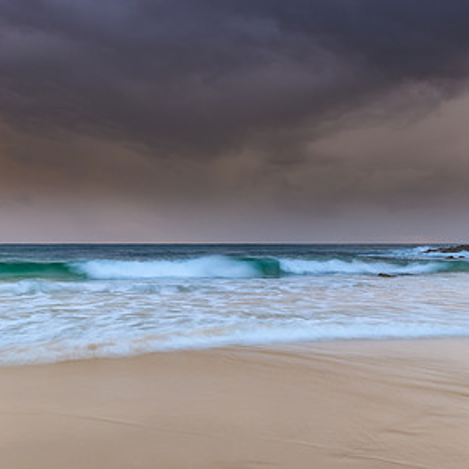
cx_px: 287
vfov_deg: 40.9
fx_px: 628
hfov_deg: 40.7
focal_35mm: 41
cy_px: 256
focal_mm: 16
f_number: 8
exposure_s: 1/1.25
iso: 100
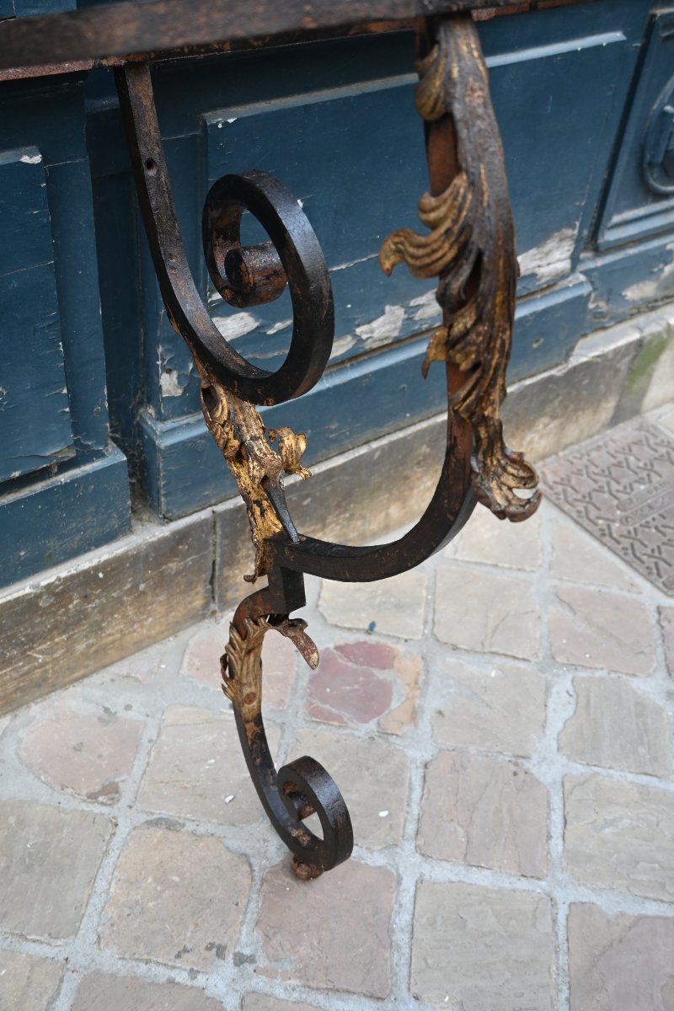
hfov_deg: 36.2
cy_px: 506
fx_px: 1032
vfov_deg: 52.2
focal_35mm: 37
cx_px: 337
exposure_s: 1/250
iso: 320
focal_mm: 24.5
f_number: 4
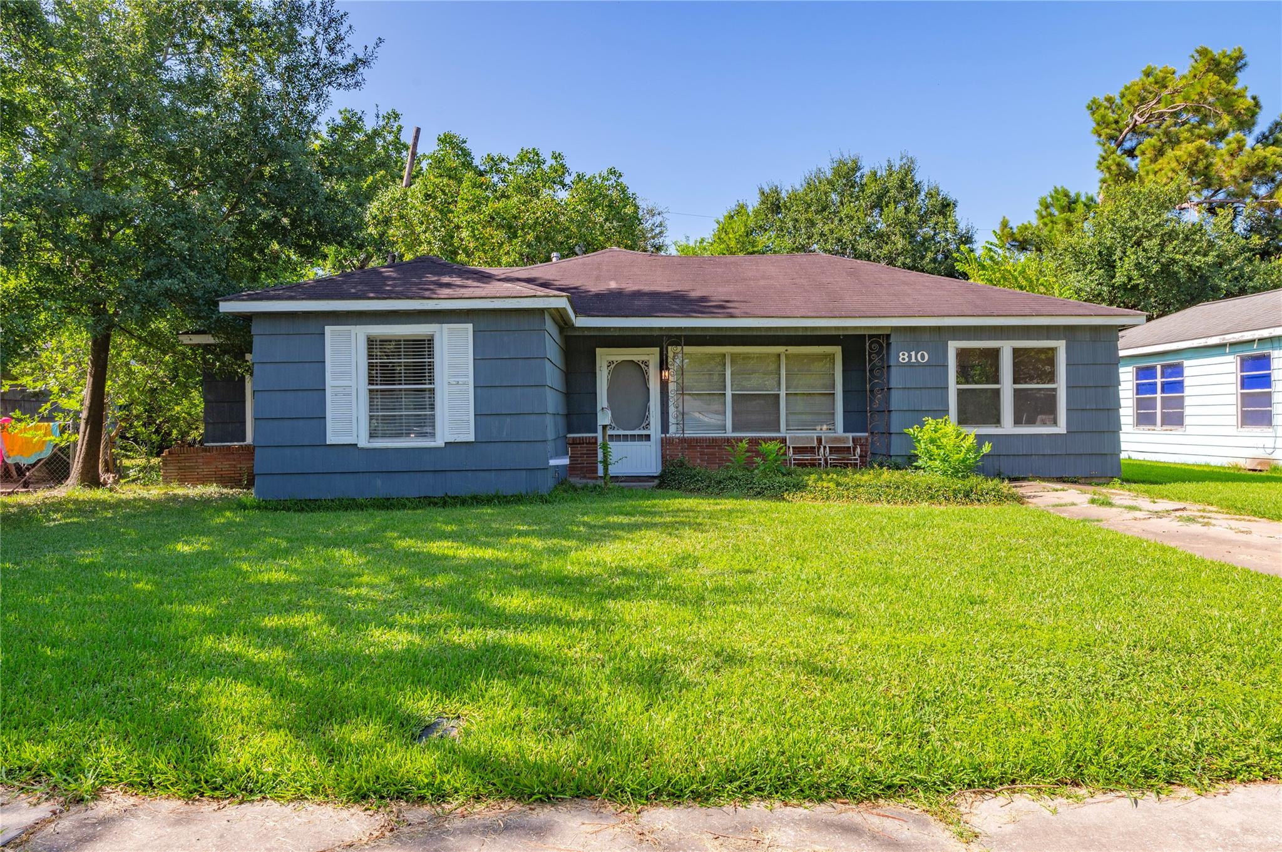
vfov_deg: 57.1
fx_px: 783
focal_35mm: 22
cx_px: 641
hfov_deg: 78.6
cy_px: 426
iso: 125
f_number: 11
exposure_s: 1/100
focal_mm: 22
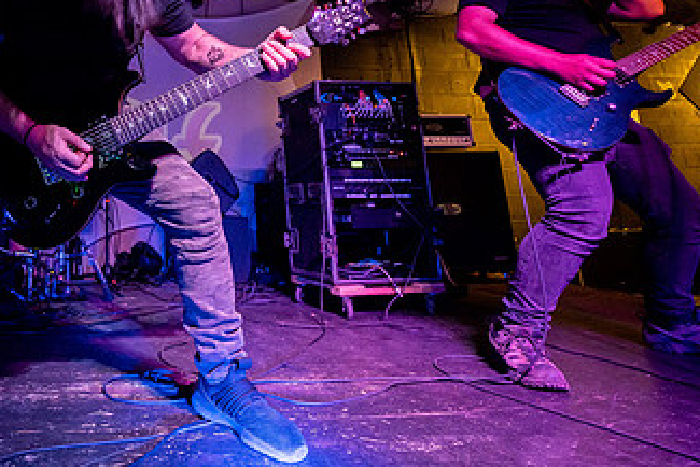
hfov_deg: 63.9
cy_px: 79
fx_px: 486
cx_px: 121
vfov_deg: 47.8
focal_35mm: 25
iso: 3200
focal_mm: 14
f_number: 2.8
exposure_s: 1/160
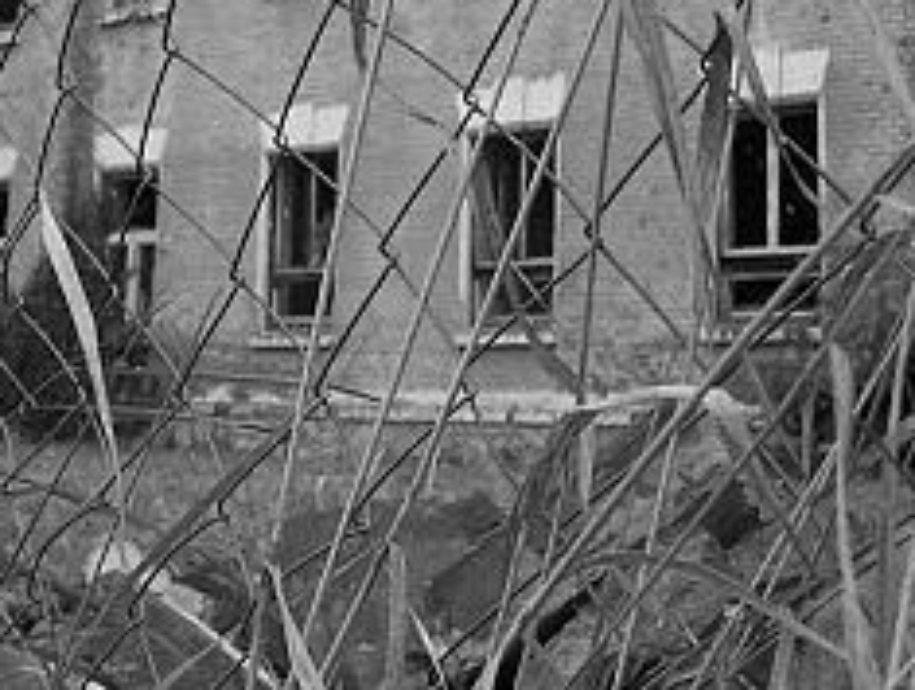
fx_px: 1721
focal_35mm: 65
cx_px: 311
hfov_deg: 29.6
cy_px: 133
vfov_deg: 22.3
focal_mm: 5.6
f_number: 2.7
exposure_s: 1/180
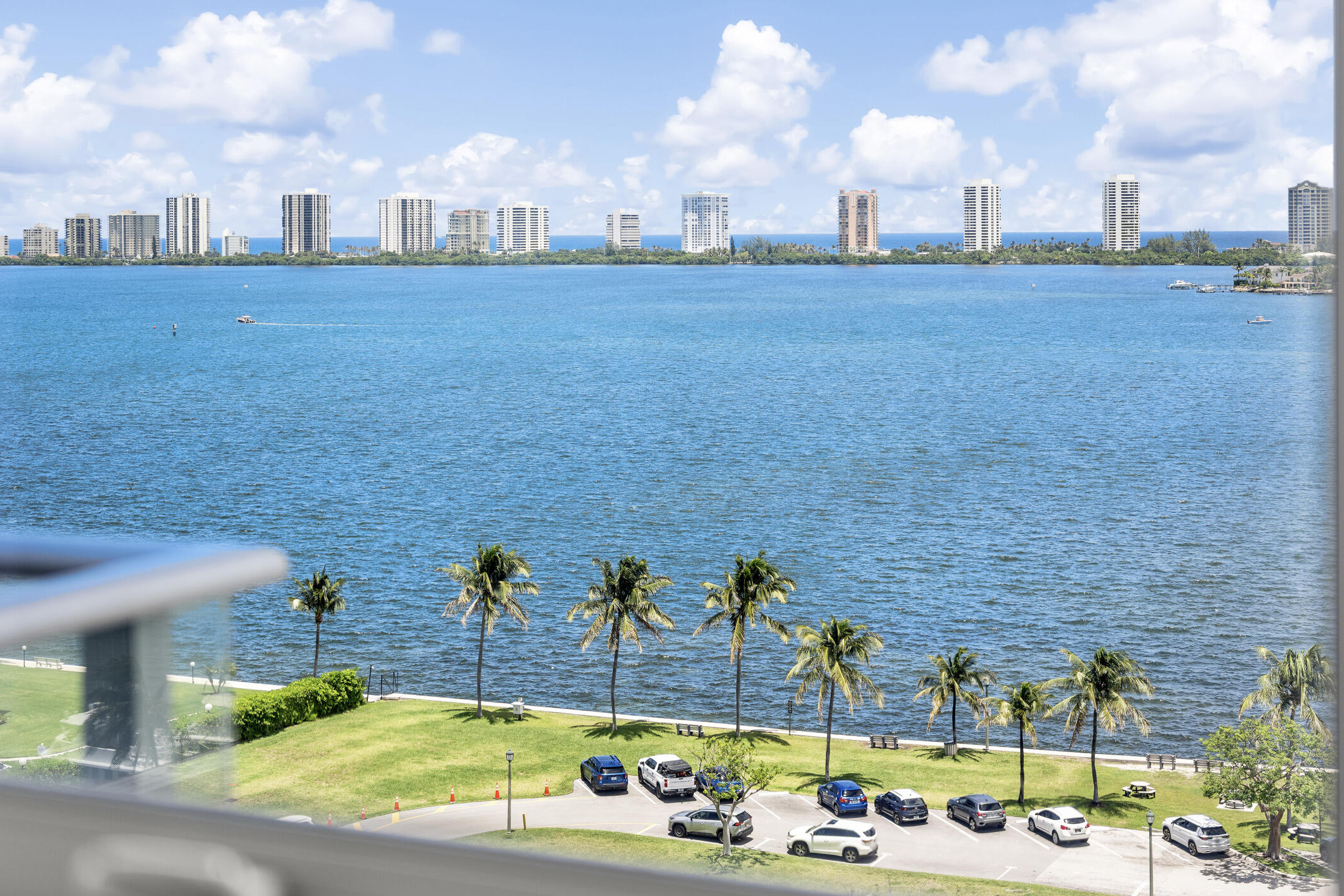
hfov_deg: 33.9
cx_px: 649
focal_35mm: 59
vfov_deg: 23.0
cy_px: 465
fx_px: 2203
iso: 64
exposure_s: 1/400
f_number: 2
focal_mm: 50
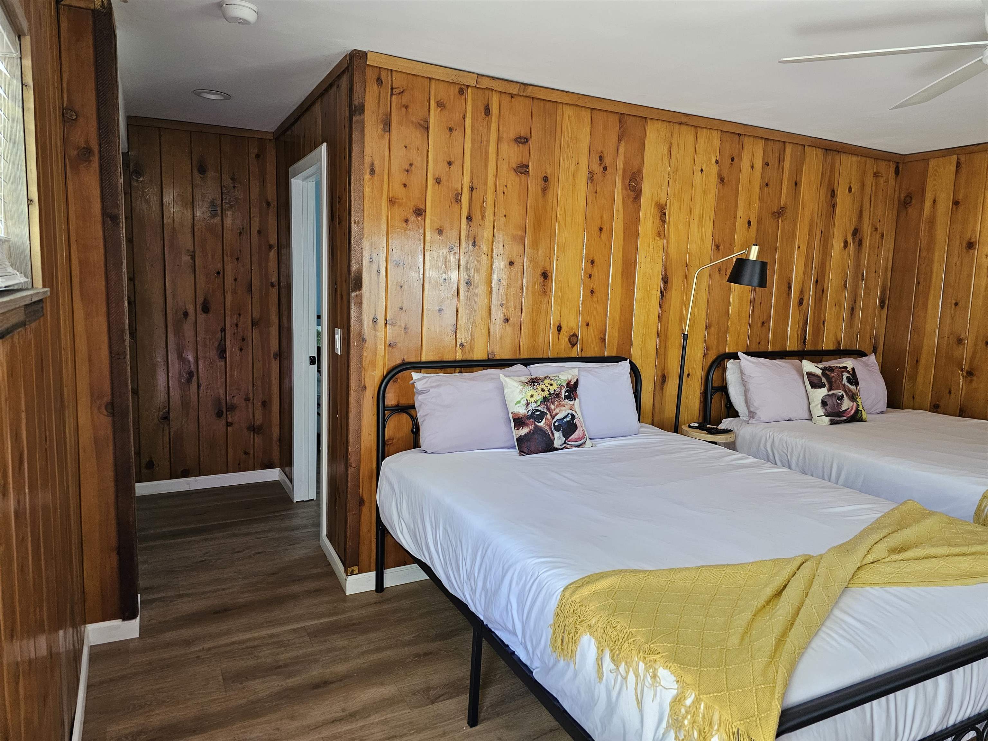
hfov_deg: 73.9
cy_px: 370
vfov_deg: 58.9
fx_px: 656
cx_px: 494
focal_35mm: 23
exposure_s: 1/170
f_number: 1.7
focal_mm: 6.3
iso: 320
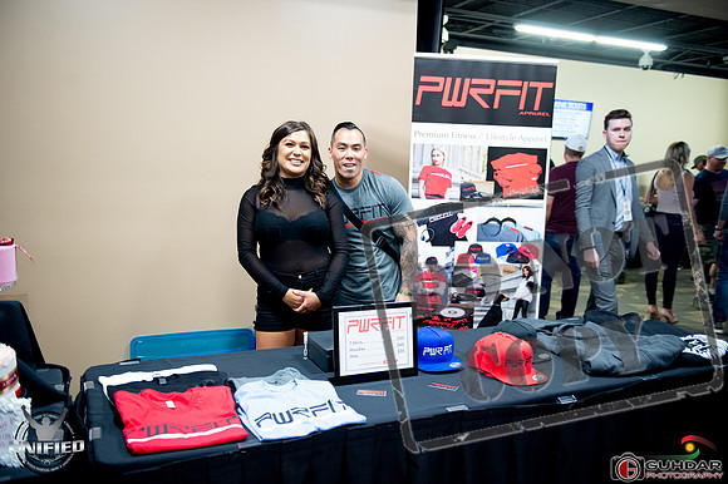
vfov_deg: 41.1
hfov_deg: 58.7
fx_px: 647
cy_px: 242
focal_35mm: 32
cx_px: 364
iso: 3200
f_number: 2.8
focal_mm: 32
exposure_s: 1/125
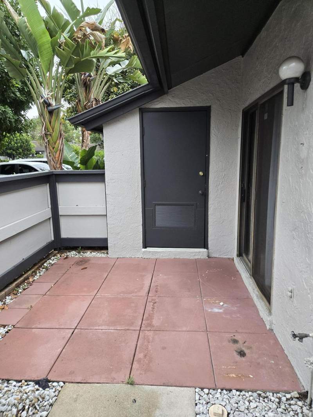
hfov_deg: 58.9
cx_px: 156
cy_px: 208
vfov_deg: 73.9
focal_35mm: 23
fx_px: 277
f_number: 1.8
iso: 160
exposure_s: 1/180
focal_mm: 5.4
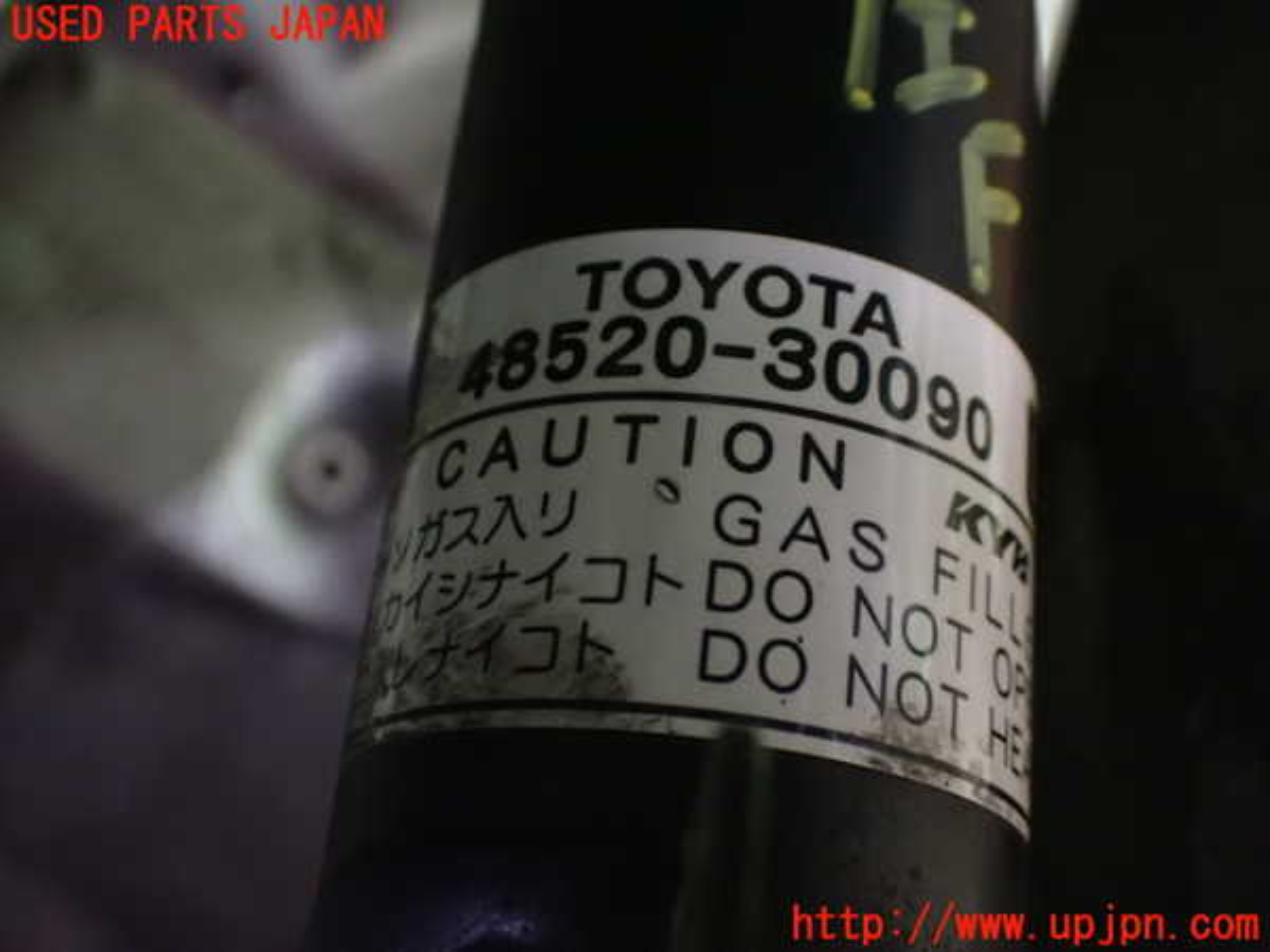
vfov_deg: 32.9
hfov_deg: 42.9
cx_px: 635
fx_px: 1614
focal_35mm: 44
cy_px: 476
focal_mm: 7.84
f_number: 2.9
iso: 1600
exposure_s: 1/15
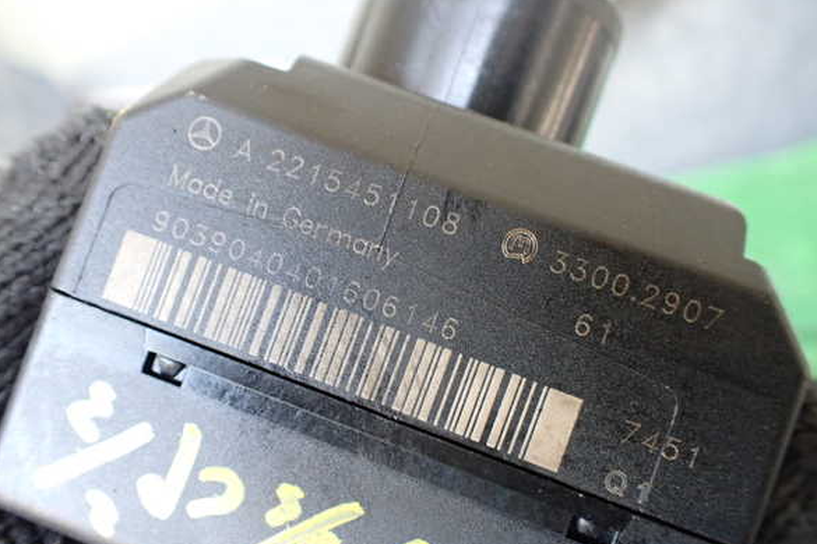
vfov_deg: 41.1
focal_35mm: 32
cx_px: 412
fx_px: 726
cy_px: 276
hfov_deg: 58.7
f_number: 2.3
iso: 800
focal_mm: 5.4
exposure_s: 1/80
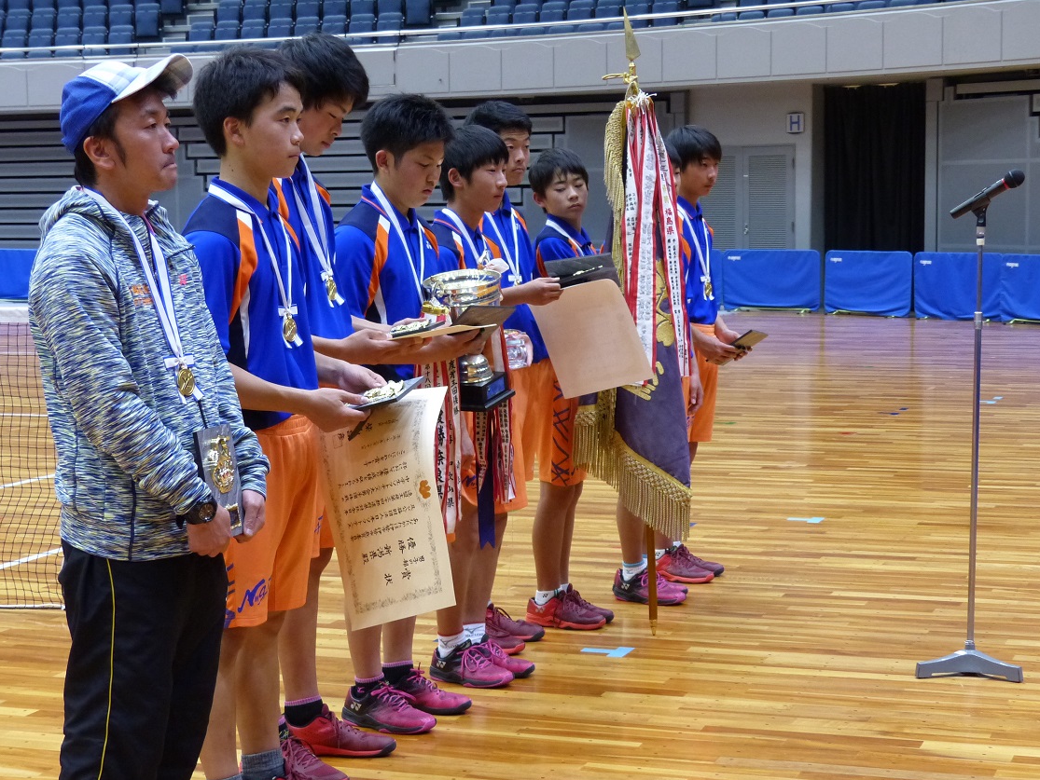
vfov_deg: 20.7
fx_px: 2134
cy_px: 418
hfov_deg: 27.4
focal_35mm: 71
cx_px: 514
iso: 400
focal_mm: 11.9
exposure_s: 1/50
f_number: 2.8
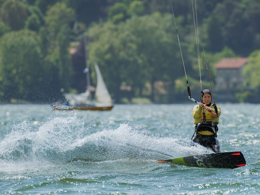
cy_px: 98
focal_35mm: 434
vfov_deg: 3.4
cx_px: 136
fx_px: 3260
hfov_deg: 4.6
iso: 1100
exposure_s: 1/2500
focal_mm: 400
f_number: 6.3
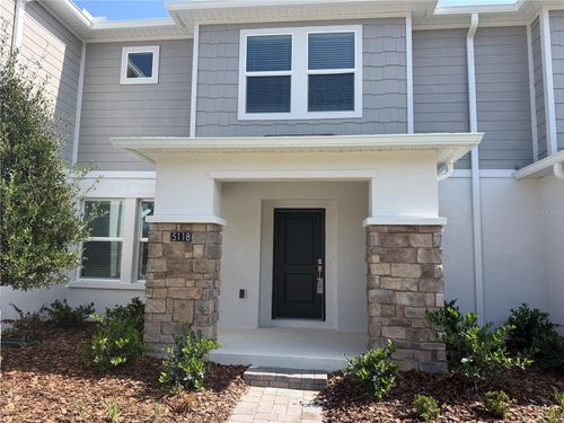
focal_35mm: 24
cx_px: 282
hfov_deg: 71.6
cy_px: 212
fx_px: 391
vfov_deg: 56.8
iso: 80
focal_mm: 6.76
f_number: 1.78
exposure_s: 1/2169
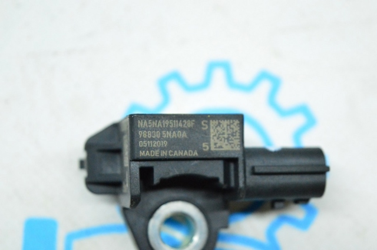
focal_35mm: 82
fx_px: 863
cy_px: 125
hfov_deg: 24.6
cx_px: 188
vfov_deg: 16.5
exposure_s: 1/250
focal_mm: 55
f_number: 6.3
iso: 6400
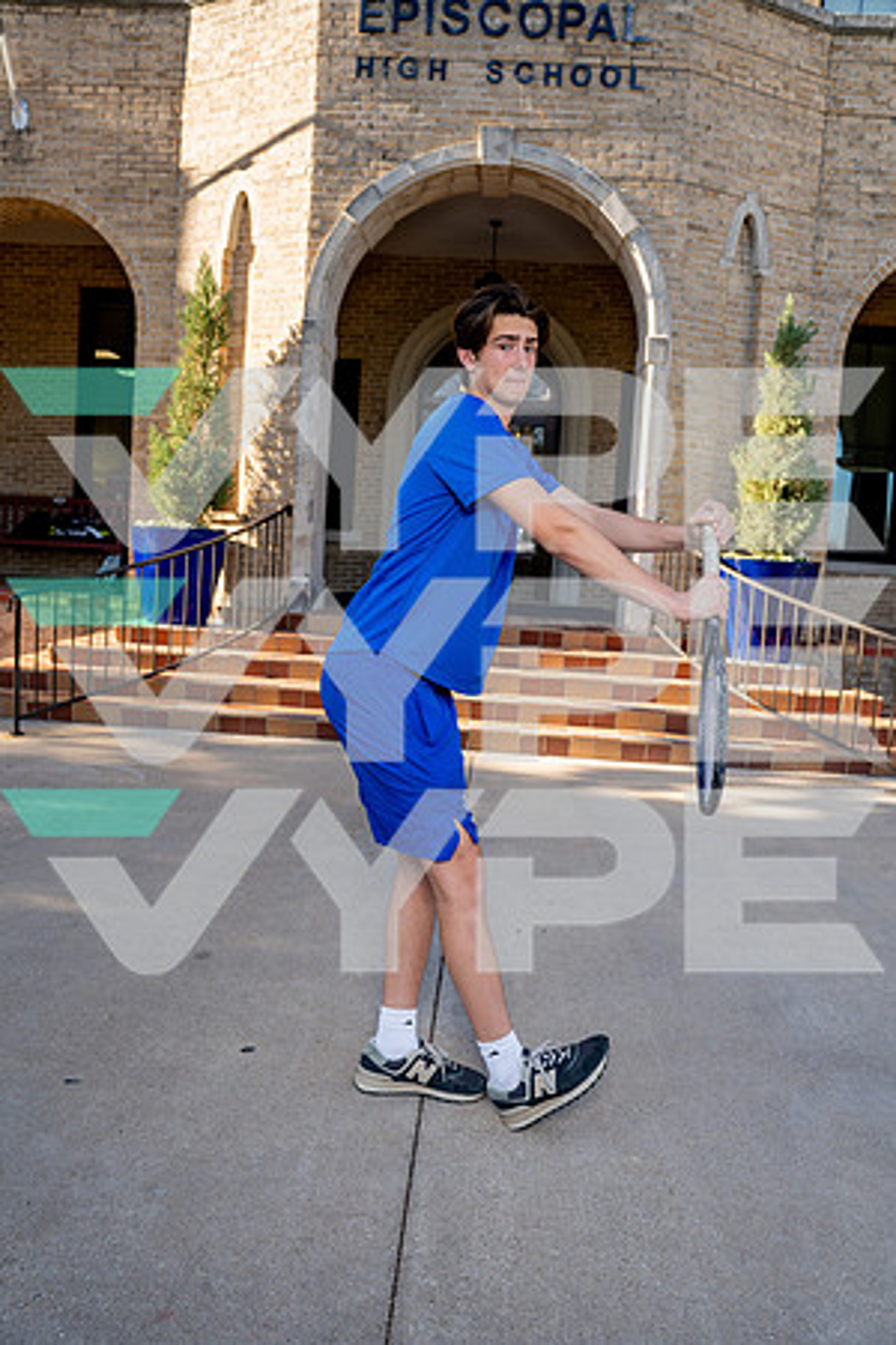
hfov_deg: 46.4
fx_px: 1045
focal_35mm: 28
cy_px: 672
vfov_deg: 65.5
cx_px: 448
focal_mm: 28
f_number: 4
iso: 100
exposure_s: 1/250
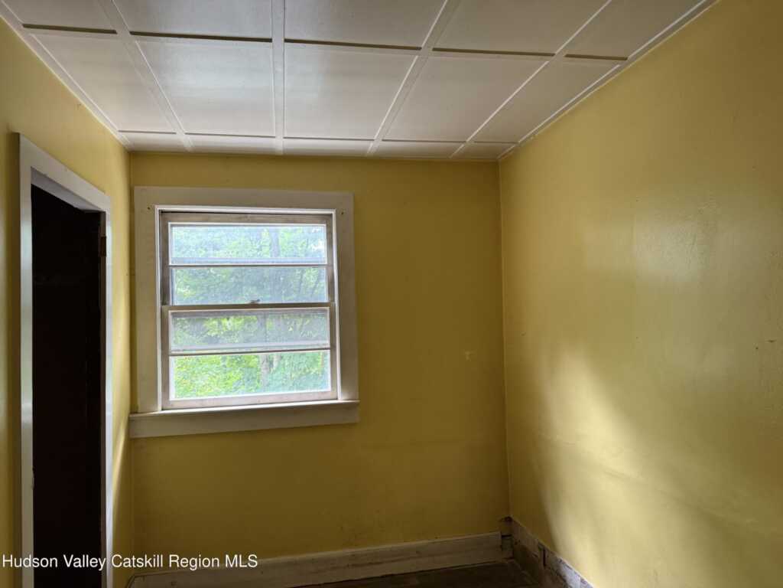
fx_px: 543
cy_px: 294
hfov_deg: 71.6
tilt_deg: +1.6
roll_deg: +1.3
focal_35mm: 24
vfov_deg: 56.8
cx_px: 392
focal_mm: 6.76
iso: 320
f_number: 1.78
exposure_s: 1/60
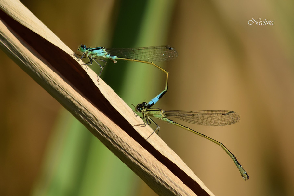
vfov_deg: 2.9
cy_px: 99
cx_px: 142
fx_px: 3904
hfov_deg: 4.3
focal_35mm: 478
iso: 400
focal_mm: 300
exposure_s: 1/640
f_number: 16
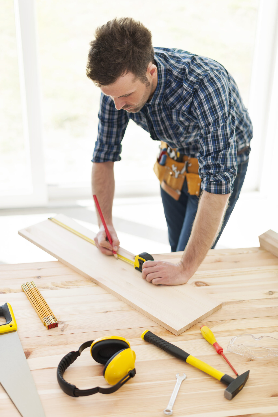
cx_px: 139
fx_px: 579
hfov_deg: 27.0
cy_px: 208
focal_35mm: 50
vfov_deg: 39.6
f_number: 2.2
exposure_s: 1/250
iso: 100
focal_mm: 50
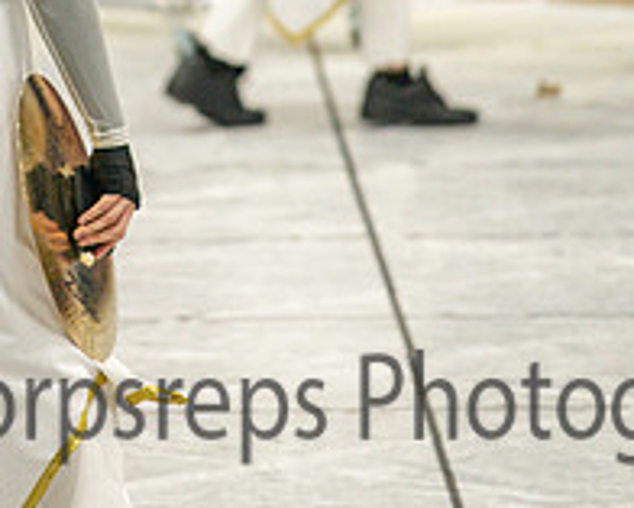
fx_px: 10419
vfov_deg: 2.8
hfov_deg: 3.5
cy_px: -112
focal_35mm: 555
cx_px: 136
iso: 2000
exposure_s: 1/500
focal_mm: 200
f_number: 4
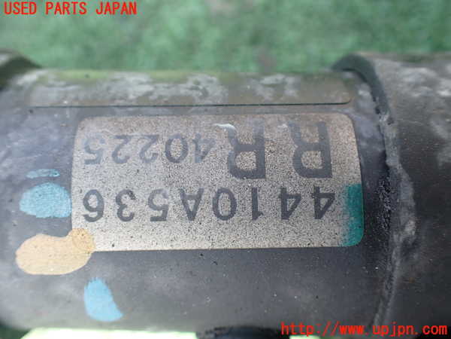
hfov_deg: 60.0
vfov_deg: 46.8
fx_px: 391
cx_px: 226
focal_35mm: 30
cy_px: 170
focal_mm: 5.4
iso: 125
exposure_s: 1/125
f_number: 2.3
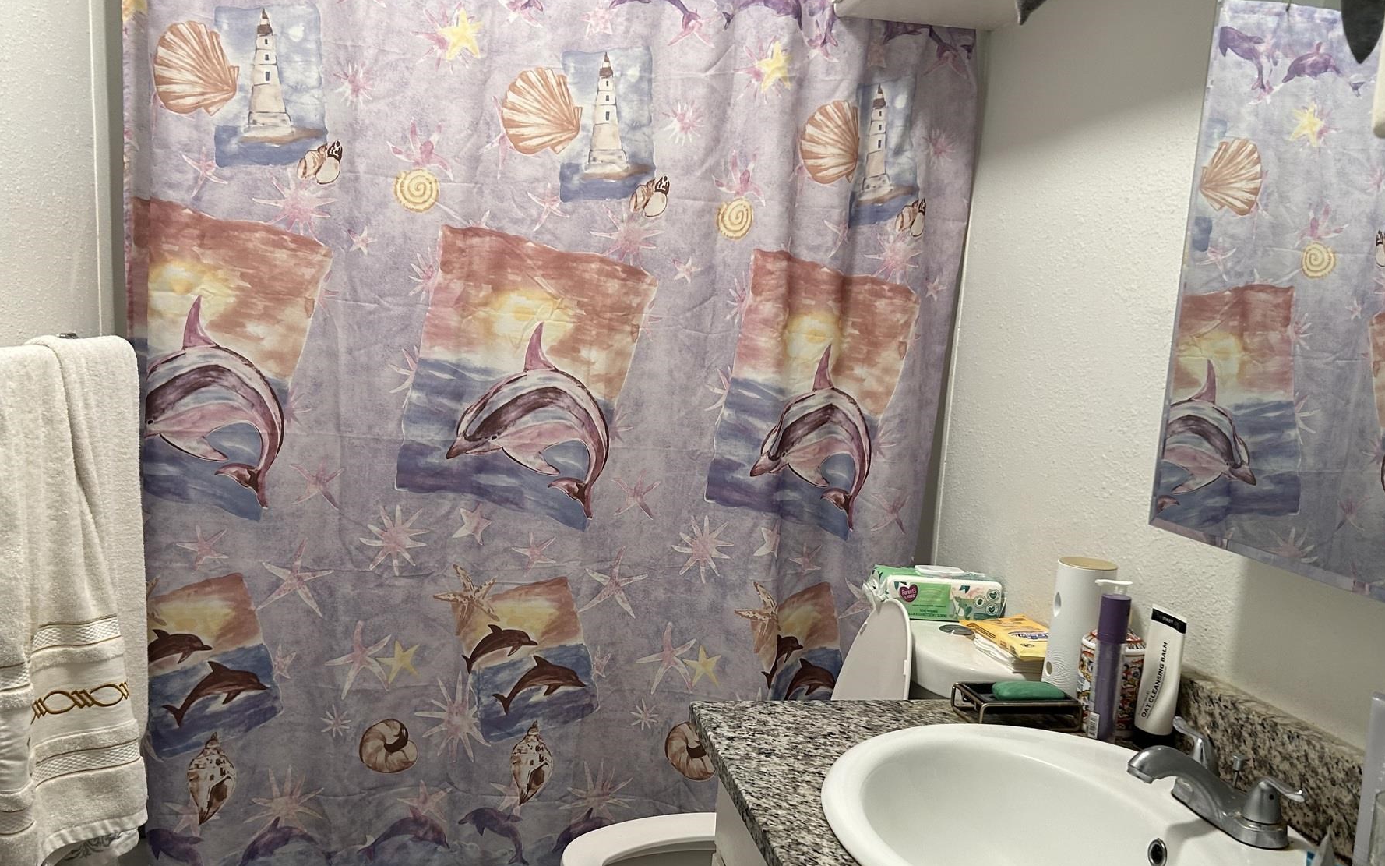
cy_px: 518
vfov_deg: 40.4
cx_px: 715
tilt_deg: -9.0
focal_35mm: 31
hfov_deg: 61.2
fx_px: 1170
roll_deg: -3.0
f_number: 1.5
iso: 125
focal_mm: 5.7
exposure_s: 1/60
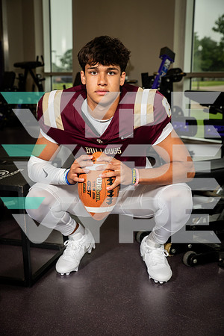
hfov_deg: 24.6
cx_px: 112
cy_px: 168
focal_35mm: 55
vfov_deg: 36.2
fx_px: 513
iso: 500
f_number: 5.6
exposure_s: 1/250
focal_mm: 55
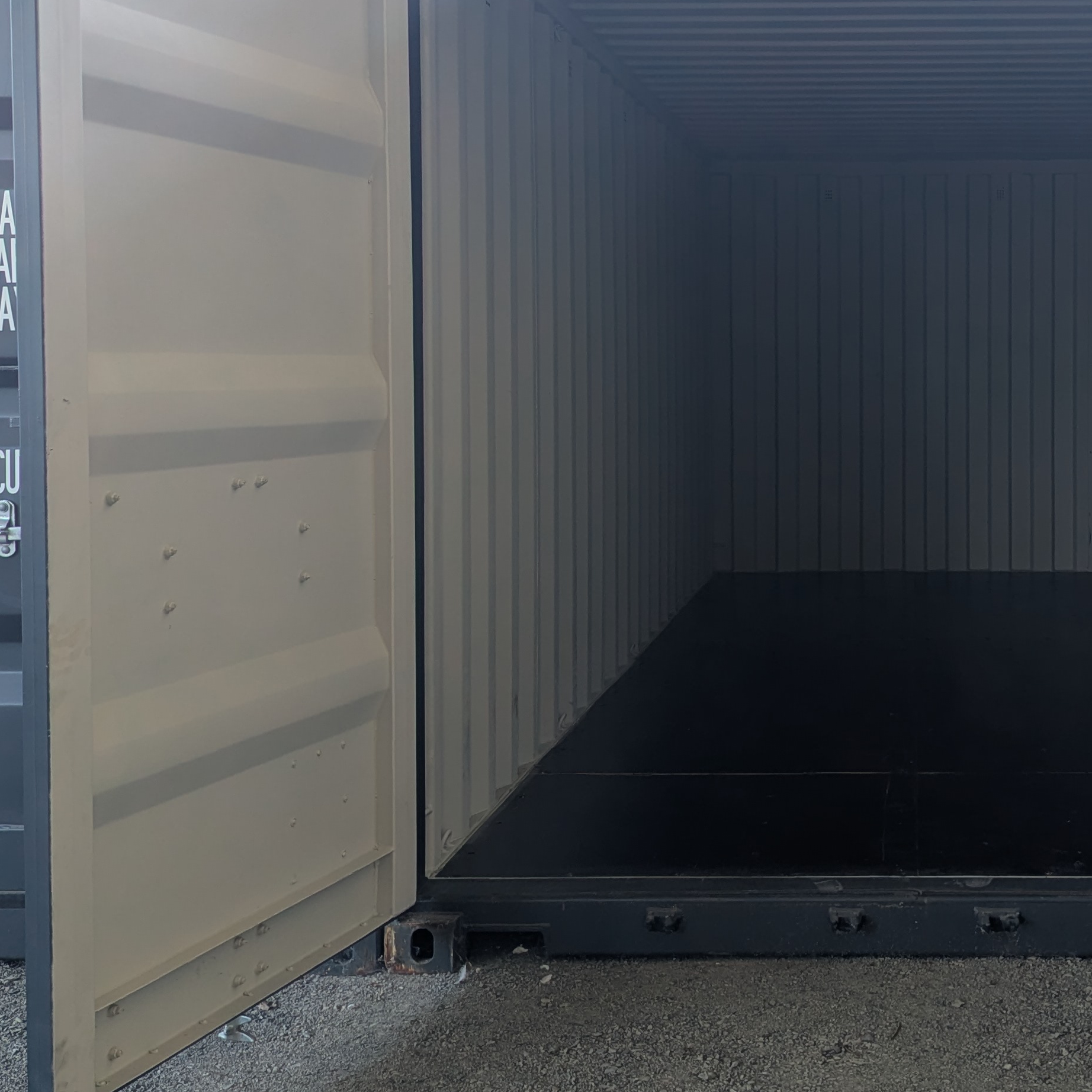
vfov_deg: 35.9
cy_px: 428
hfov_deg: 34.8
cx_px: 894
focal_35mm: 47
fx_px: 1677
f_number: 1.85
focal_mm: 6.81
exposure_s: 1/658
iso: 34
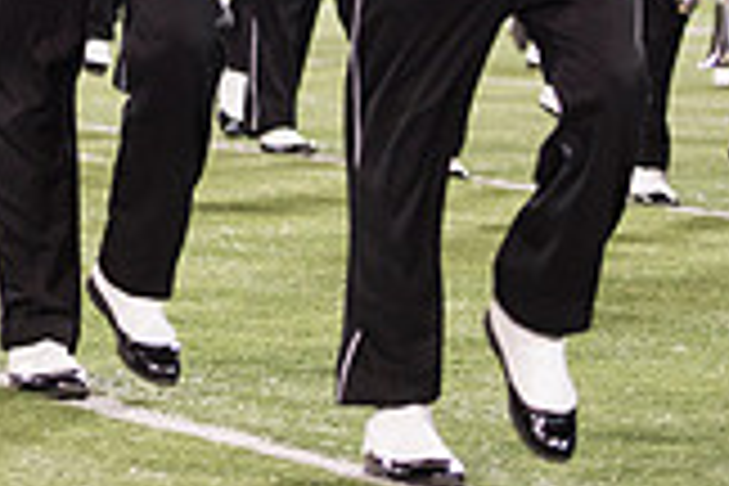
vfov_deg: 4.0
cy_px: -315
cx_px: -292
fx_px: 6905
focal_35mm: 341
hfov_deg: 6.0
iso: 2500
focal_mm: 95
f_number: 2.8
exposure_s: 1/400
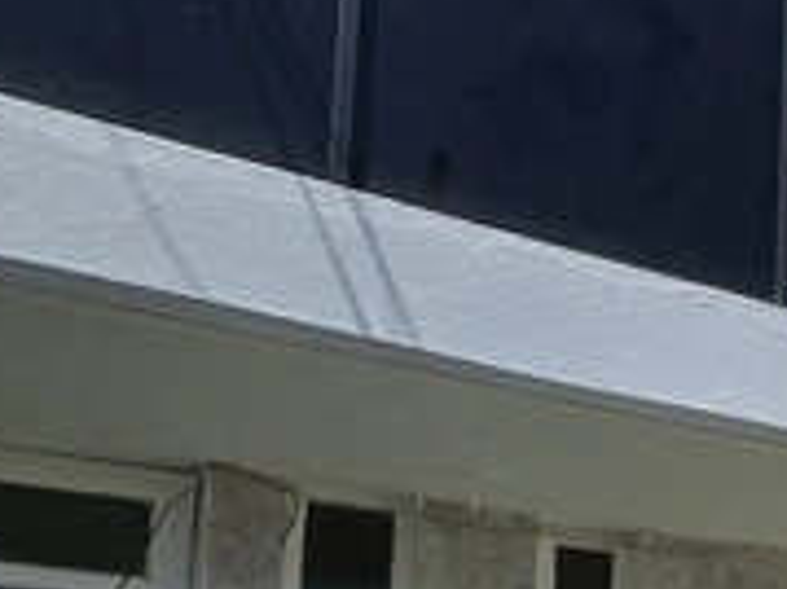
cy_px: 756
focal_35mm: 58
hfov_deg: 21.1
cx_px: 1446
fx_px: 1318
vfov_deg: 22.6
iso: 50
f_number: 2.2
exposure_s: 1/2882
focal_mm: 2.2
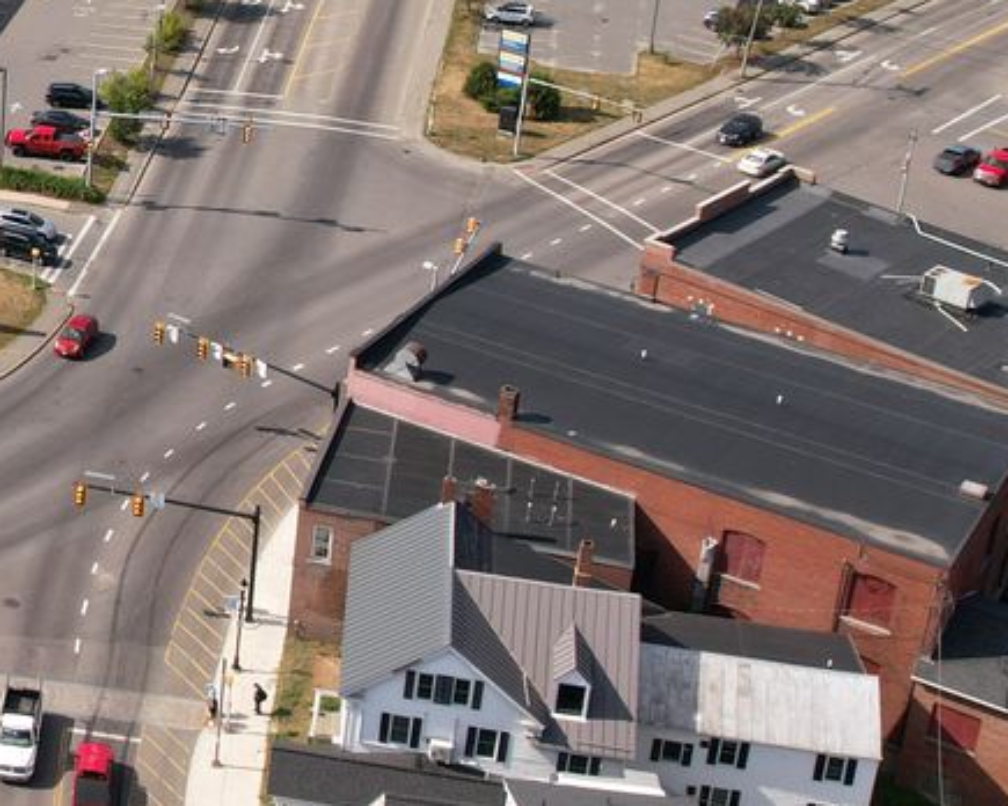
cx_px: -317
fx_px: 2267
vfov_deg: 19.7
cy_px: 47
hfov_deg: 22.3
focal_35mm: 76
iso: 100
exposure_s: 1/100
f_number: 2.8
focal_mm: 8.38
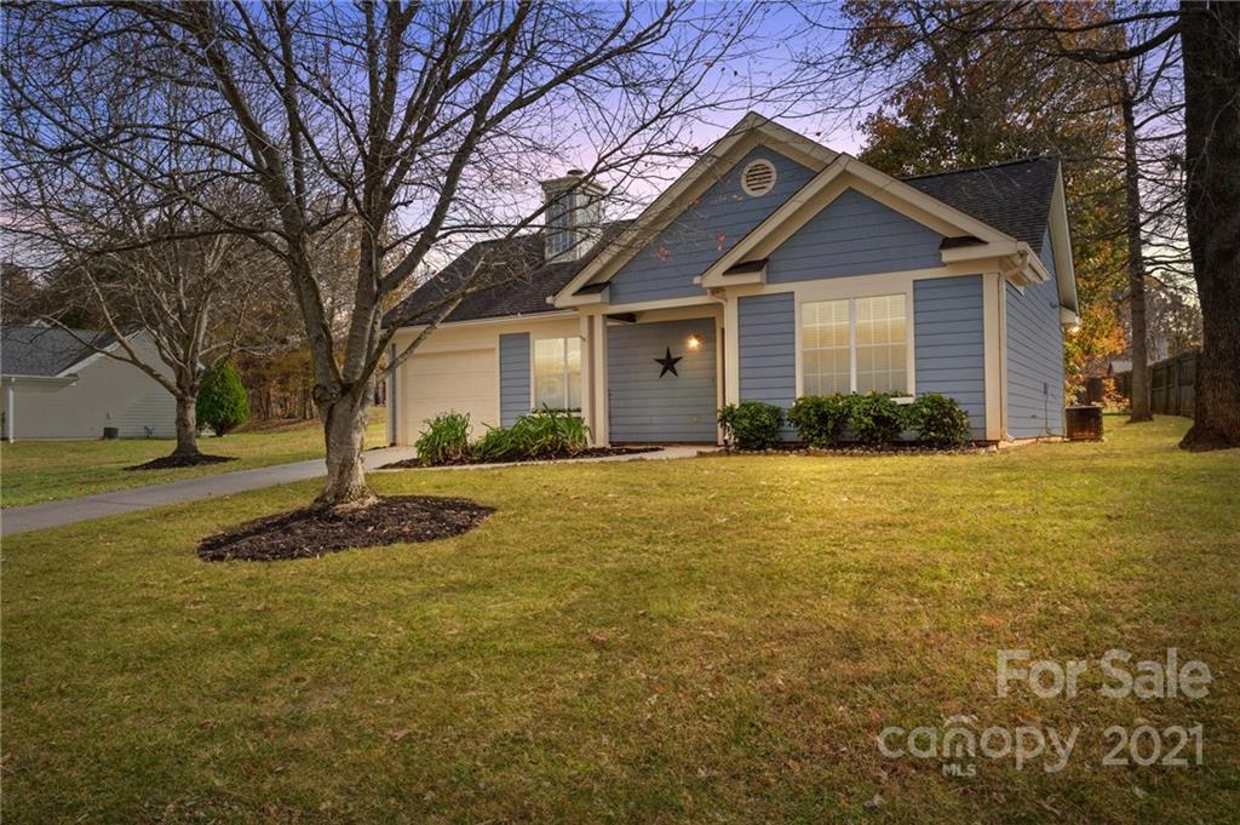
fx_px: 929
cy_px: 412
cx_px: 620
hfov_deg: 67.4
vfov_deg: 47.9
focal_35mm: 27
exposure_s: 1/100
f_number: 9
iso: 100
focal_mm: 27
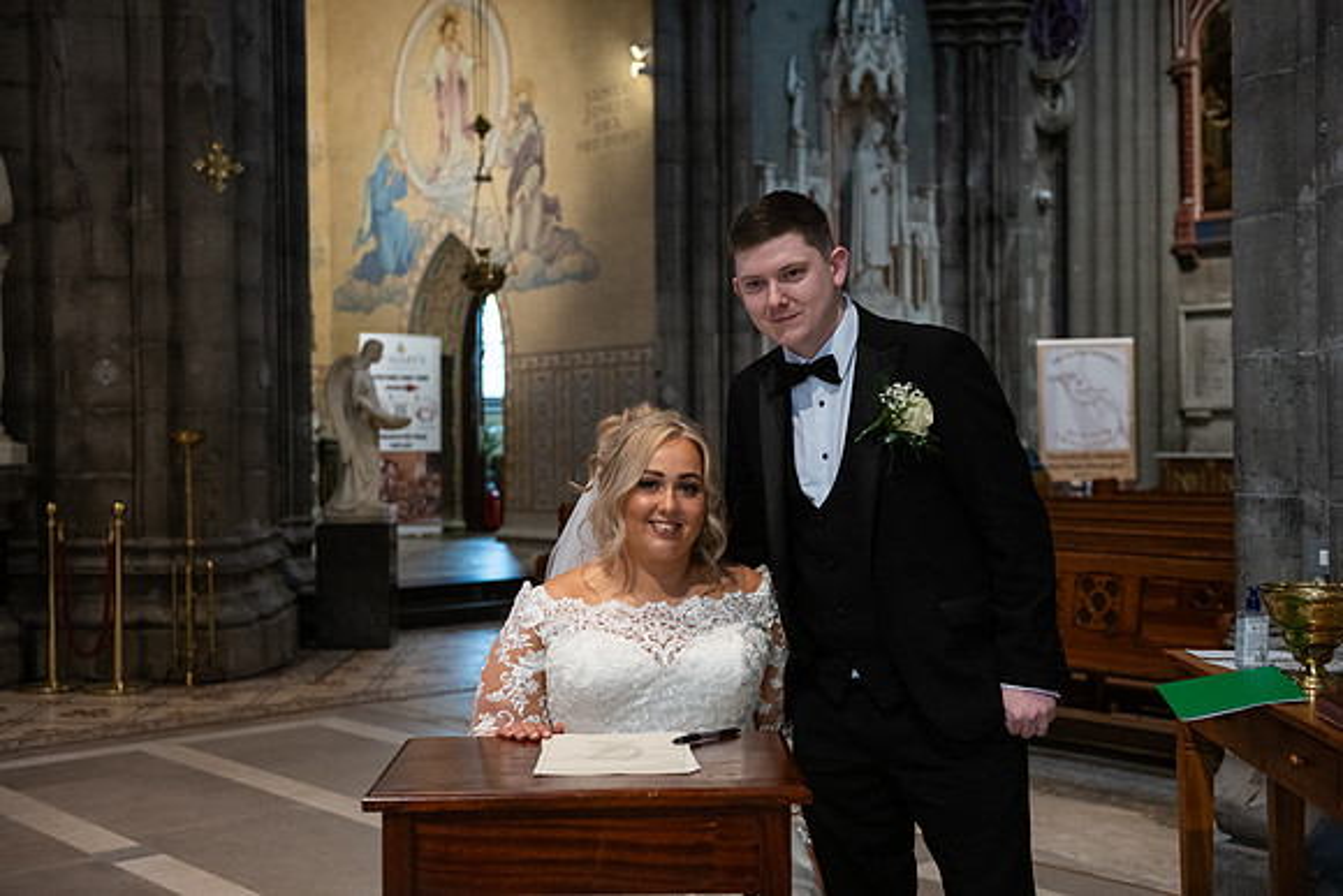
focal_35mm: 44
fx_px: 1642
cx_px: 672
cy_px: 448
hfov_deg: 44.5
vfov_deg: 30.5
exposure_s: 1/160
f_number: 3.5
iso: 1250
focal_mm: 44
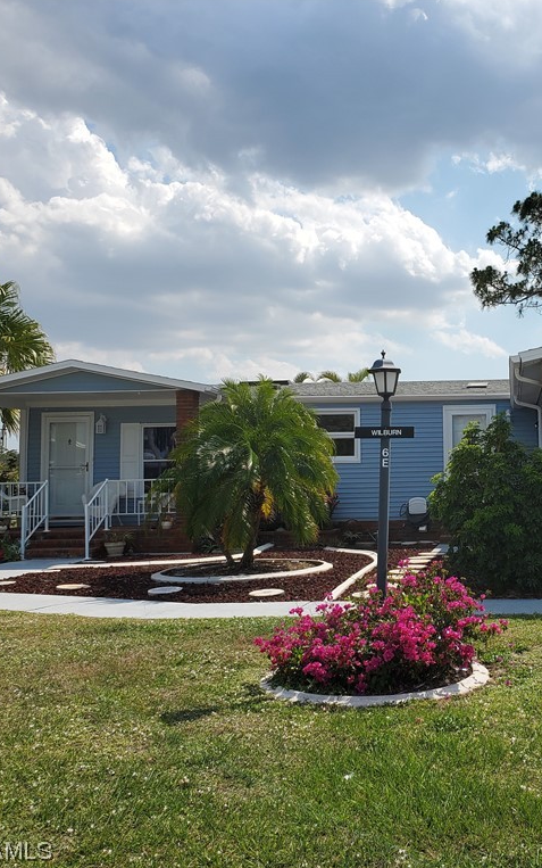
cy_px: 433
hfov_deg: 32.6
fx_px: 874
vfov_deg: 52.7
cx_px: 497
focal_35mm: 37
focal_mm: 4.3
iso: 50
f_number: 2.4
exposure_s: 1/2082
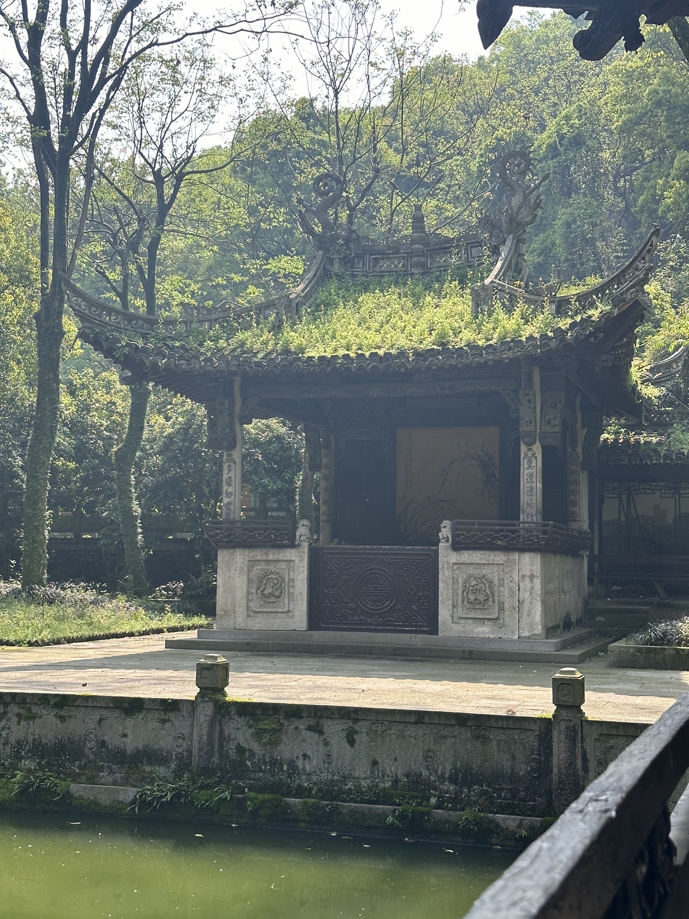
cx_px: 344
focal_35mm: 48
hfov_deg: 30.3
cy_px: 460
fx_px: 1274
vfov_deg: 39.7
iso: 64
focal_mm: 6.86
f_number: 1.78
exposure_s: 1/887
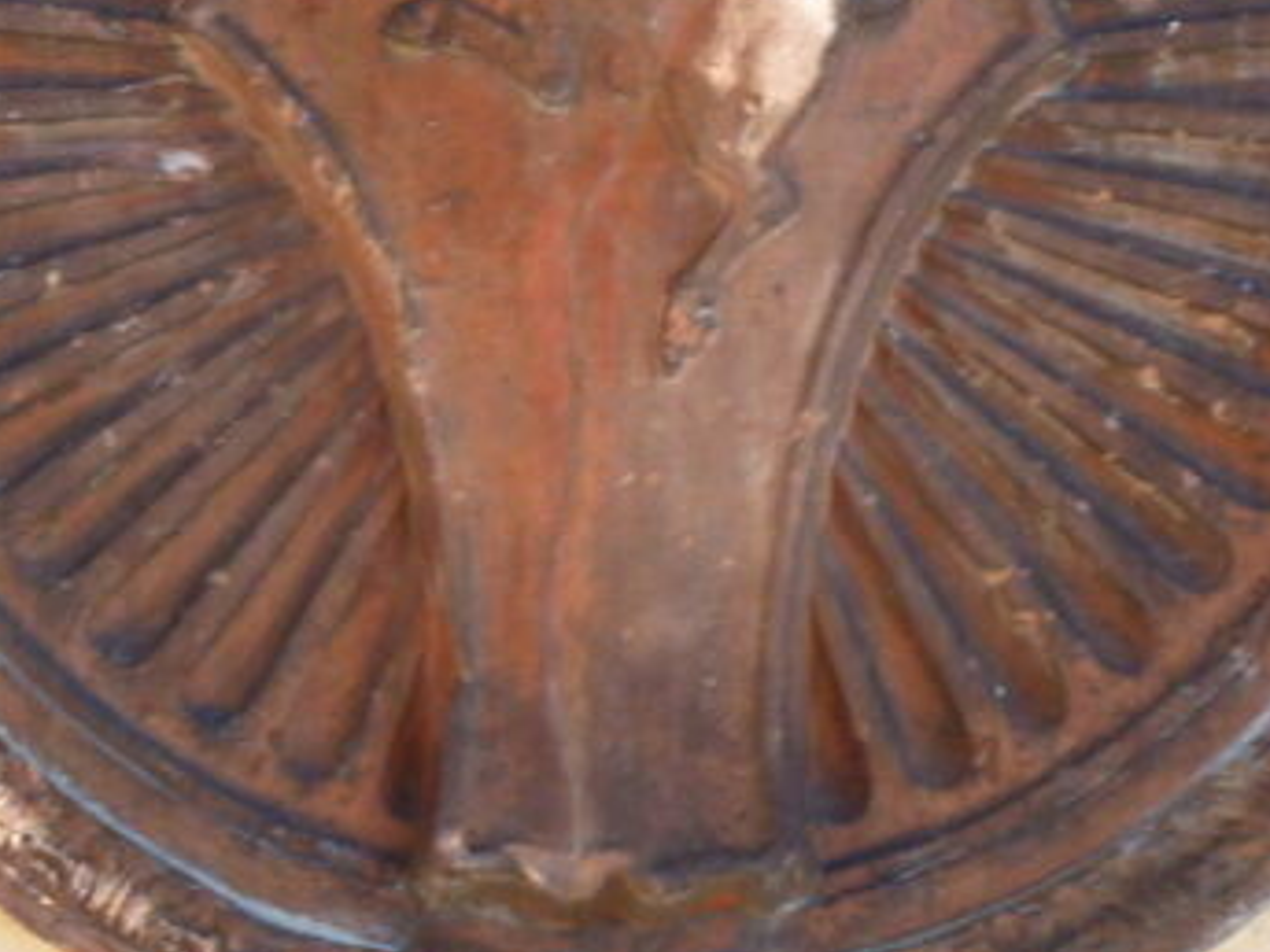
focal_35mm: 330
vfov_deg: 4.5
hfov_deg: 6.0
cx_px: 391
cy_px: -26
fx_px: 12107
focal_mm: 18.2
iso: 80
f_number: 4.4
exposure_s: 1/80
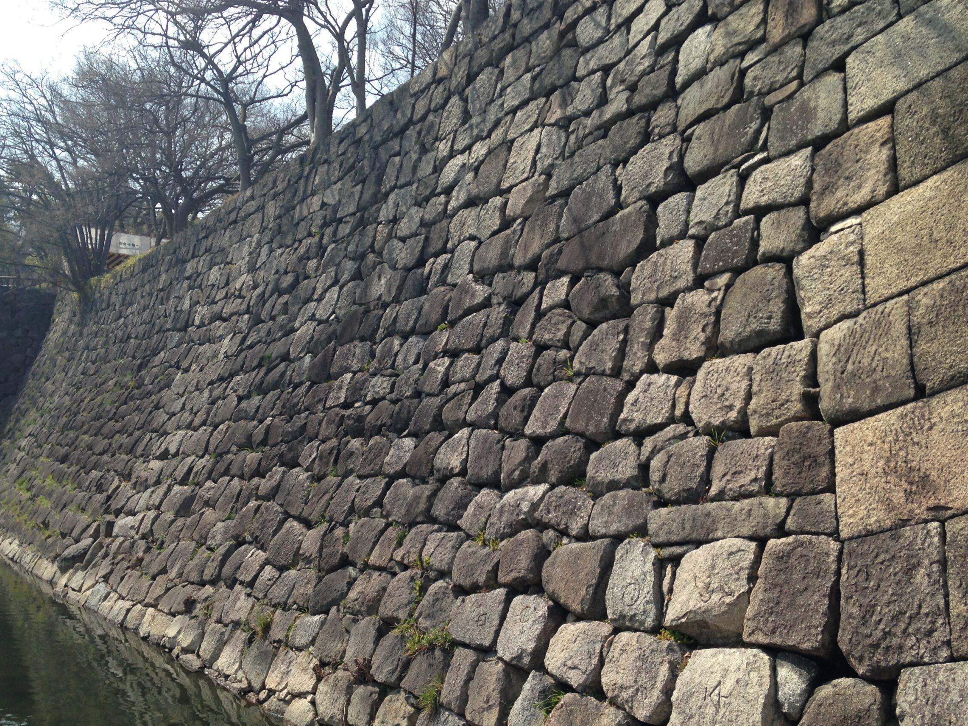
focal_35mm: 37
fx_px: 1035
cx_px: 486
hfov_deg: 50.1
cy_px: 397
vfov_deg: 38.6
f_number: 2.4
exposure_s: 1/1178
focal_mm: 4.12
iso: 50
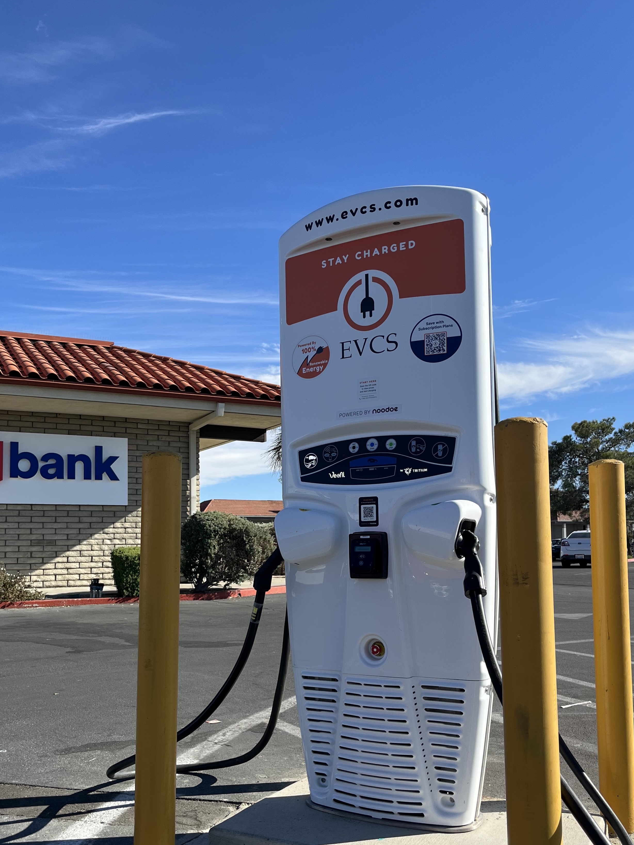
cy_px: 496
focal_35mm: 32
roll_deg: +1.2
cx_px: 287
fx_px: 781
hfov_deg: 44.1
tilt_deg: +2.2
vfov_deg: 56.5
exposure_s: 1/2755
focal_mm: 5.1
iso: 50
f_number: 1.6
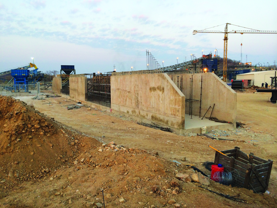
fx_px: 240
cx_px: 138
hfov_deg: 60.0
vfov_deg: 46.8
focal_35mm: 30
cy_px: 104
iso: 64
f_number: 2.2
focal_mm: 4.12
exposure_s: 1/120
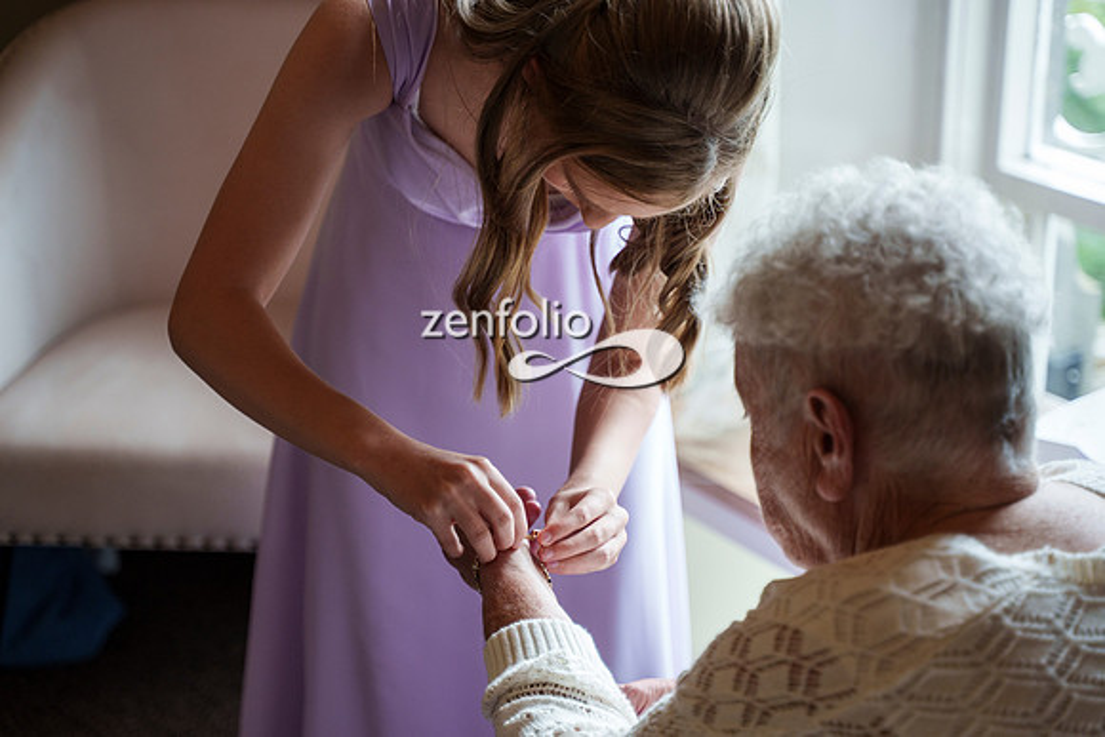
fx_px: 2312
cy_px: 348
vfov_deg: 18.1
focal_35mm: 75
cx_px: 555
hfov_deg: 26.9
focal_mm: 70
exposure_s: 1/800
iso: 800
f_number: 2.8
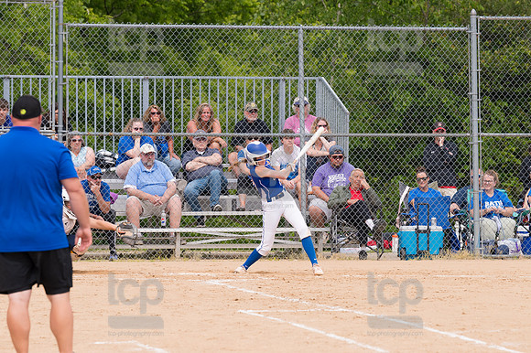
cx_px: 266
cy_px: 176
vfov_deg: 4.6
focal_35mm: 300
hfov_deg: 6.9
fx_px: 4422
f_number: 5.6
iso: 320
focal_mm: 200
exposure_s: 1/1600
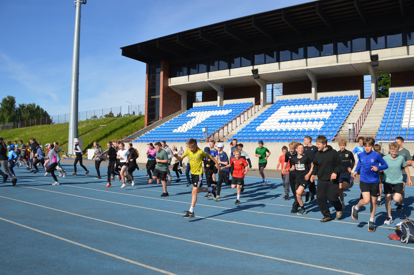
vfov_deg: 47.9
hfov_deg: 67.4
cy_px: 138
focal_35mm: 27
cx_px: 207
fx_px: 310
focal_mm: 18
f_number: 9
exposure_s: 1/320
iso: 100
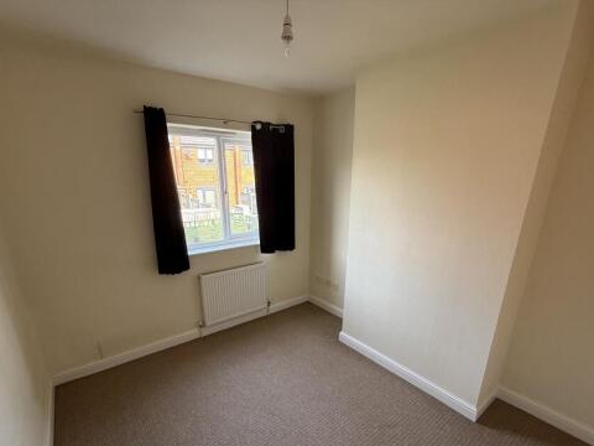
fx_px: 292
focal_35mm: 17
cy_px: 269
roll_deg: -0.5
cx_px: 295
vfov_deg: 73.9
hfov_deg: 91.0
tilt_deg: -18.0
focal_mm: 2.22
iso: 200
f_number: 2.2
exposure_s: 1/99
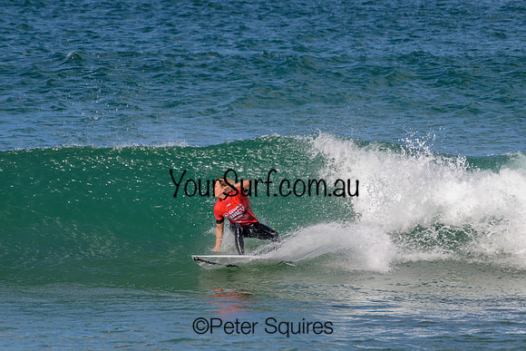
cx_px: 263
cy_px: 176
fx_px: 14629
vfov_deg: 1.4
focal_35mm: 1001
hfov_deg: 2.1
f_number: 11
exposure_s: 1/250
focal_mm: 1000
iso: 110
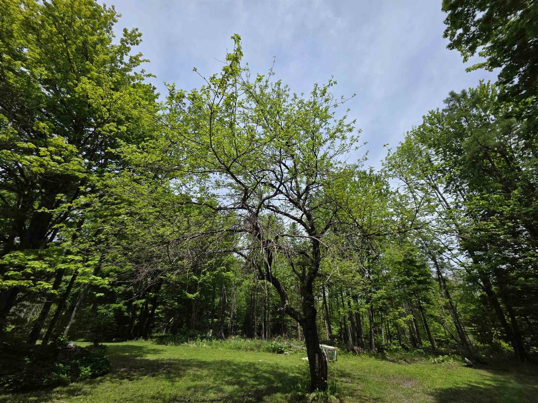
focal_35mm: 13
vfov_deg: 89.9
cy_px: 202
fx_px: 202
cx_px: 269
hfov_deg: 106.2
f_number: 1.9
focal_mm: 2.2
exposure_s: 1/2222
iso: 40
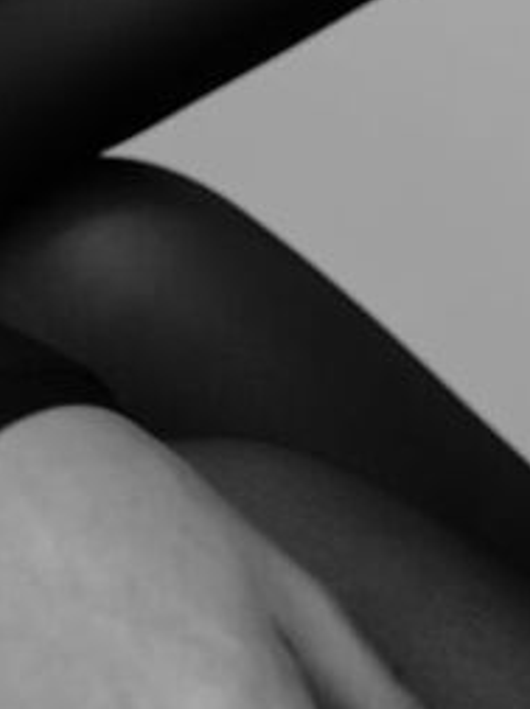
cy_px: -457
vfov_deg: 10.6
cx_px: 768
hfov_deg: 8.1
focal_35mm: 179
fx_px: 3663
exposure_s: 1/125
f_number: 4
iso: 100
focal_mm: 63
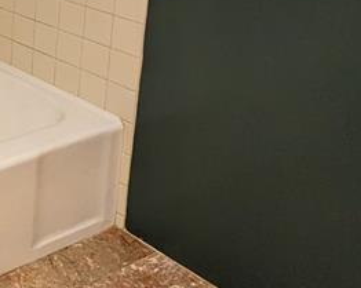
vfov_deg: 23.5
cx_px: -168
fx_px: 651
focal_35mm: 61
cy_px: -21
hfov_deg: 24.6
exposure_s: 1/30
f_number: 2.2
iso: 370
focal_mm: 2.35
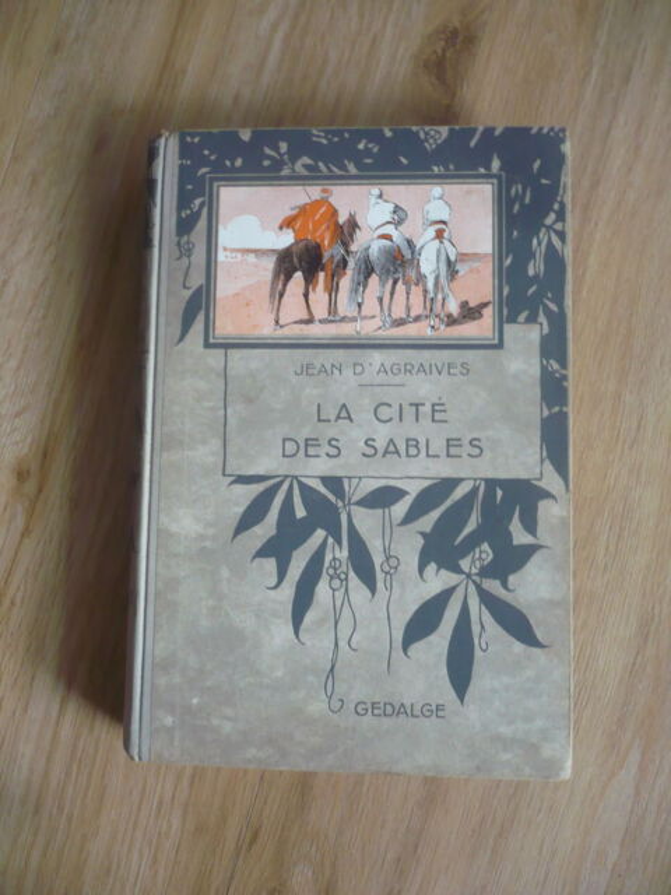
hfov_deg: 40.7
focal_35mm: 35
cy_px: 448
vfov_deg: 52.6
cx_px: 336
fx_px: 905
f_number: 2.8
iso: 200
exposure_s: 1/20
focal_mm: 5.8
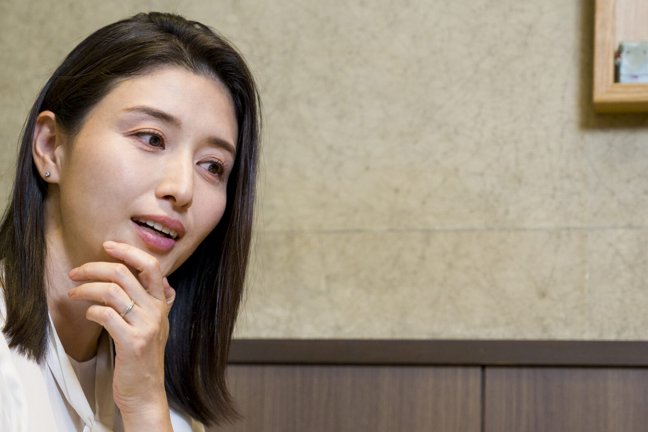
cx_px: 269
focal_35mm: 115
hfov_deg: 17.8
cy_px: 283
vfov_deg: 11.9
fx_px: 2070
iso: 800
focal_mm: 70
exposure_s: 1/250
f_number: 2.8
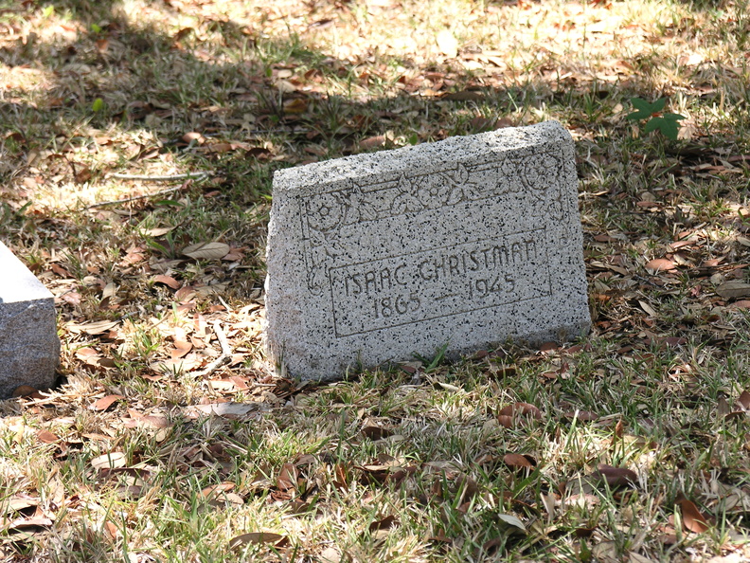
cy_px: 282
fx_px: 3402
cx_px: 375
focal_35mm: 157
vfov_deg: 9.5
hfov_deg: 12.6
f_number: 3.9
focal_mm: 40
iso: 50
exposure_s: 1/96.3
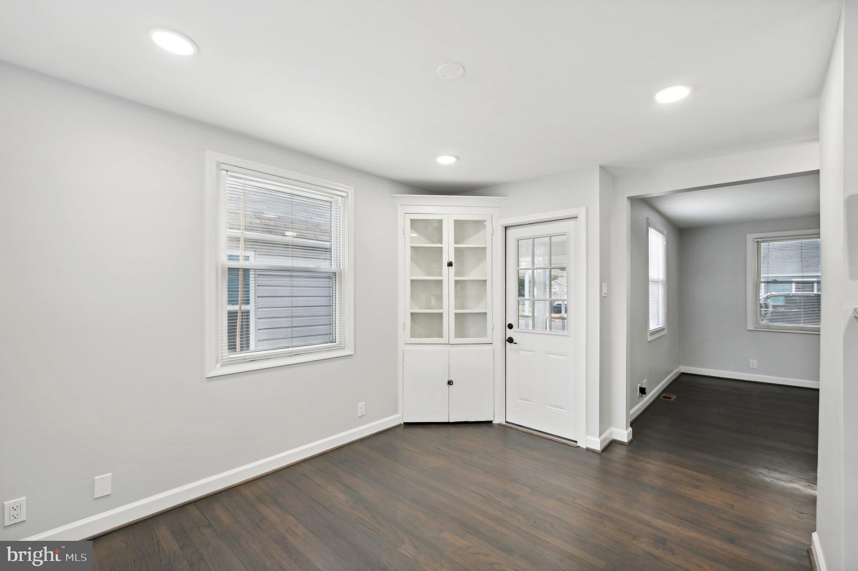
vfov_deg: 81.1
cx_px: 429
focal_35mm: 14
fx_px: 333
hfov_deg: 104.3
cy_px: 286
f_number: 8
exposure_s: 1/15
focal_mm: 14
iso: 250
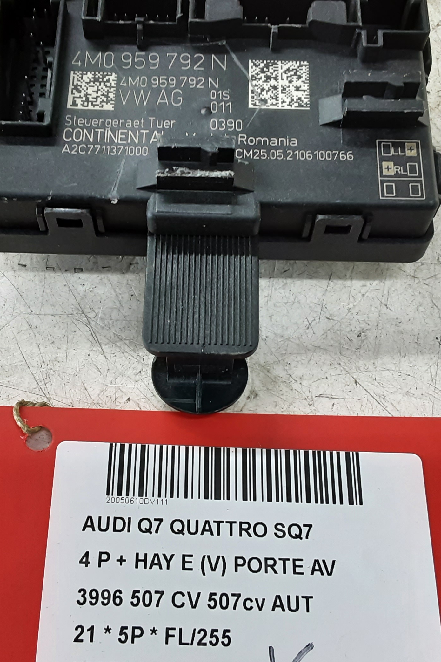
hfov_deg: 30.4
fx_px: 808
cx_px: 171
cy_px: 312
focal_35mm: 44
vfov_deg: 44.5
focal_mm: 2.91
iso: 100
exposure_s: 1/50
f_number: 1.9
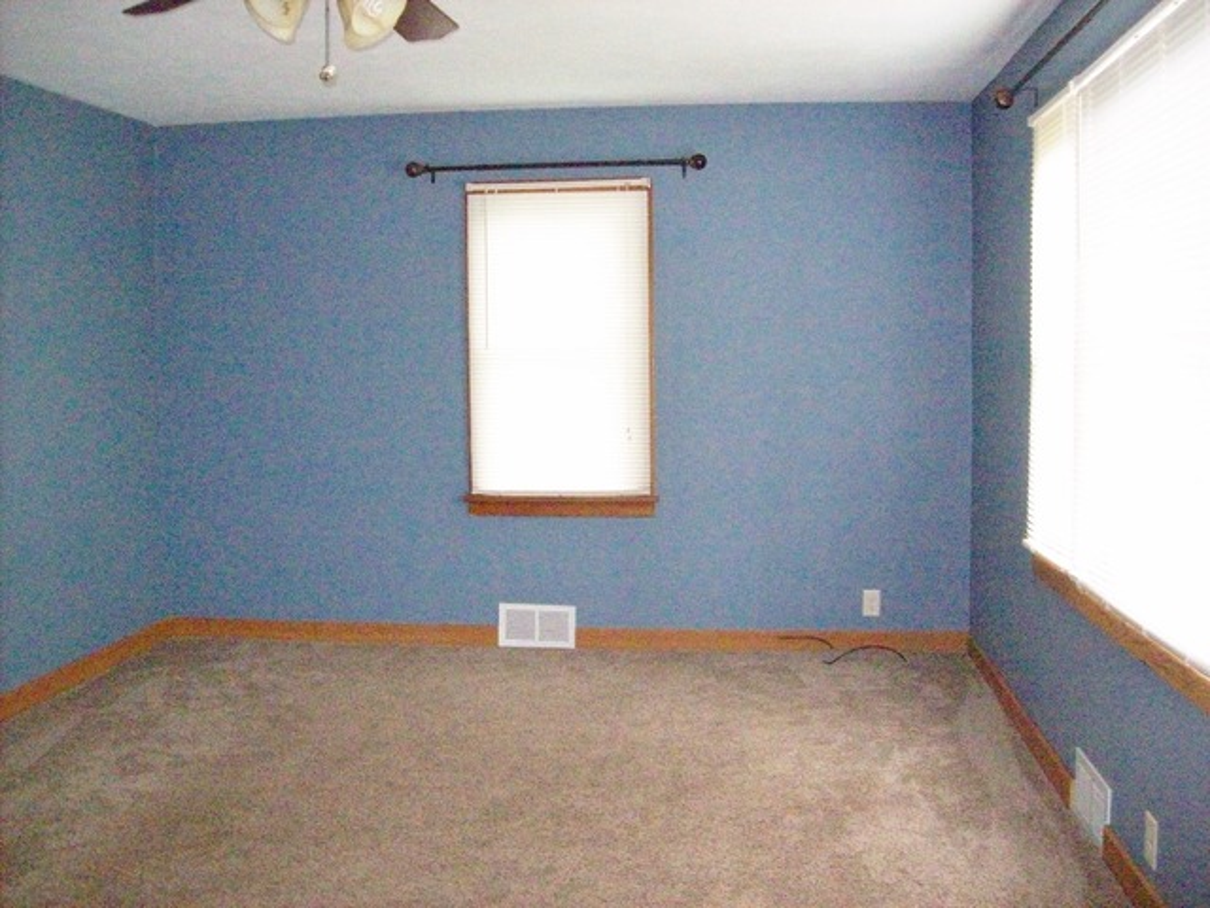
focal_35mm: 36
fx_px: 1258
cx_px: 605
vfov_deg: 39.7
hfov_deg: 51.4
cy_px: 454
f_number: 2.7
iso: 800
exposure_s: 1/128
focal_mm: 6
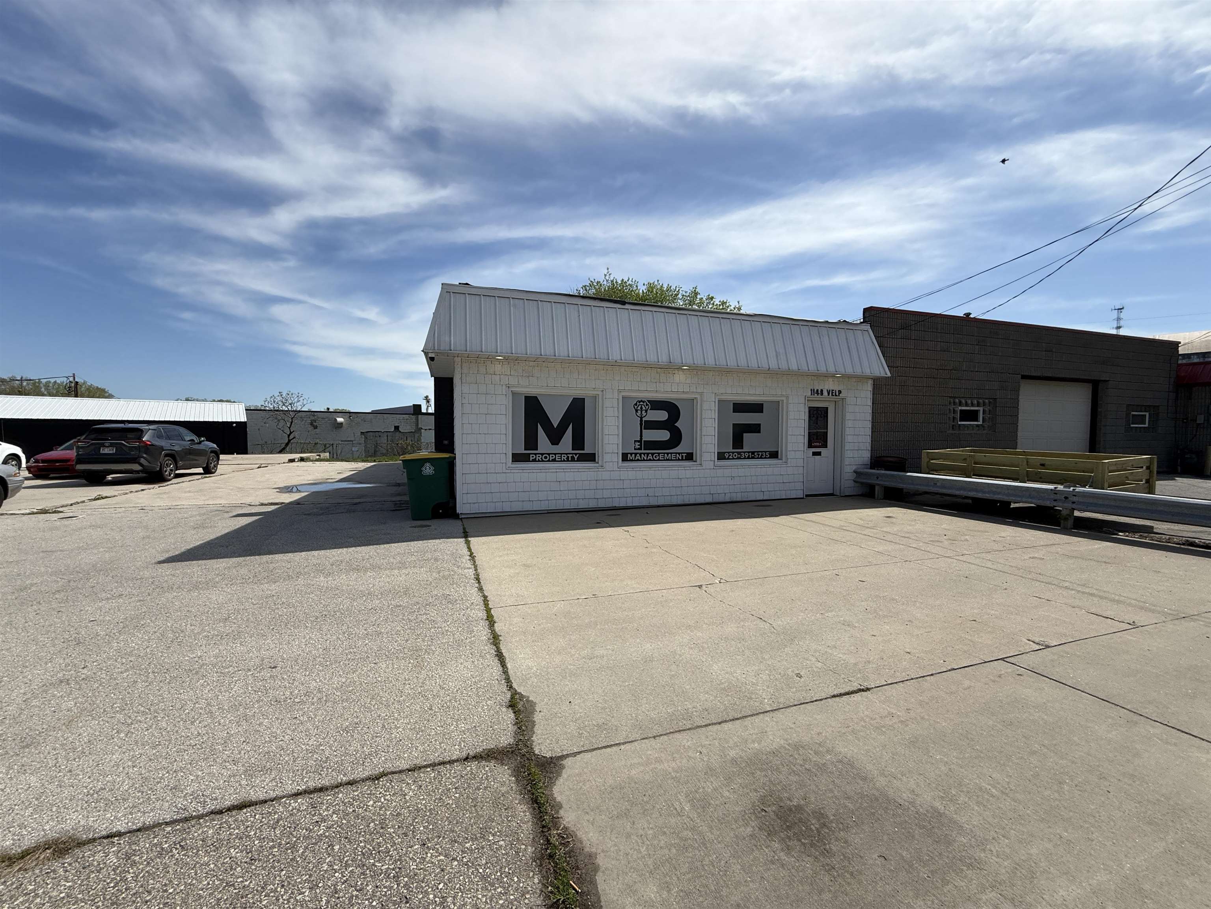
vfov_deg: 85.7
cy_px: 454
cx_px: 606
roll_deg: +0.2
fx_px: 490
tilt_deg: -1.6
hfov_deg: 102.1
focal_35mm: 14
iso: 50
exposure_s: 1/2506
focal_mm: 2.22
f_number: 2.2
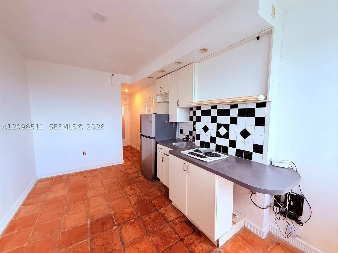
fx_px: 137
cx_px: 169
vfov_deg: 85.7
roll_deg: -0.5
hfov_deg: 102.1
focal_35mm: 14
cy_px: 126
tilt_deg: -4.2
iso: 100
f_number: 2.2
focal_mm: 2.22
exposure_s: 1/120
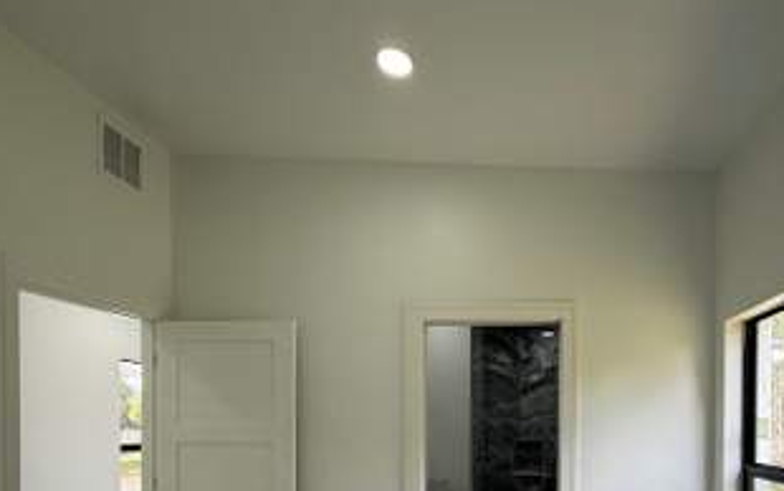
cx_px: 473
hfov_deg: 76.2
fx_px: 492
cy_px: 428
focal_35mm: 23
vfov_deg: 48.3
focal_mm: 2.22
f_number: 2.2
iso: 50
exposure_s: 1/120
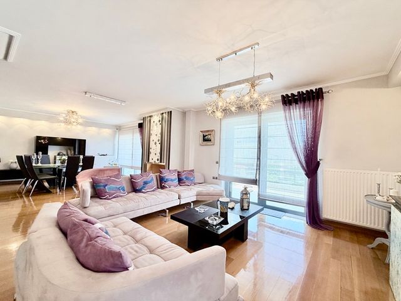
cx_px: 200
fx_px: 162
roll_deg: -0.7
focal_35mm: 14
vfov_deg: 85.7
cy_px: 150
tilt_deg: +1.5
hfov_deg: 102.1
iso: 160
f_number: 2.2
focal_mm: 2.22
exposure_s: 1/100
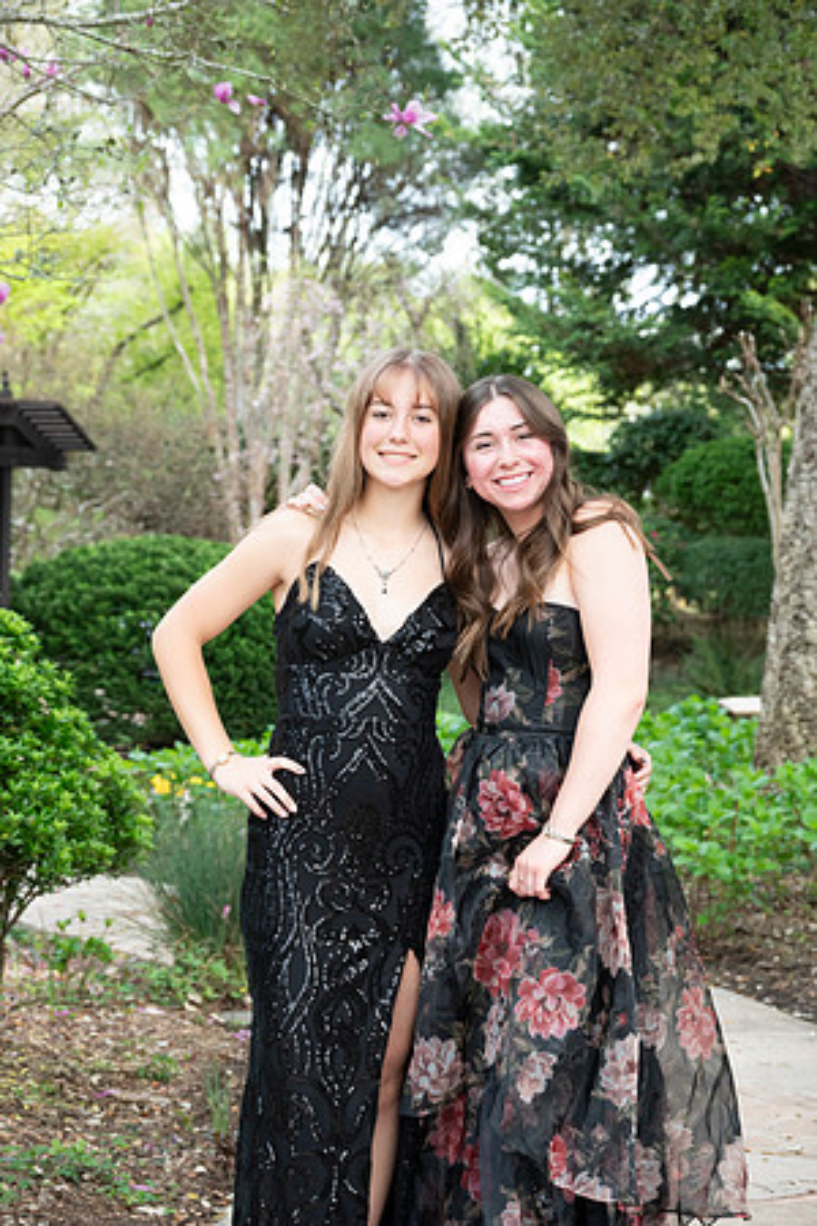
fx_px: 2553
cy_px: 613
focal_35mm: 75
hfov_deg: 18.2
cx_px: 408
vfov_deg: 27.0
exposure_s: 1/500
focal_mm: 75
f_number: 7.1
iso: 1250
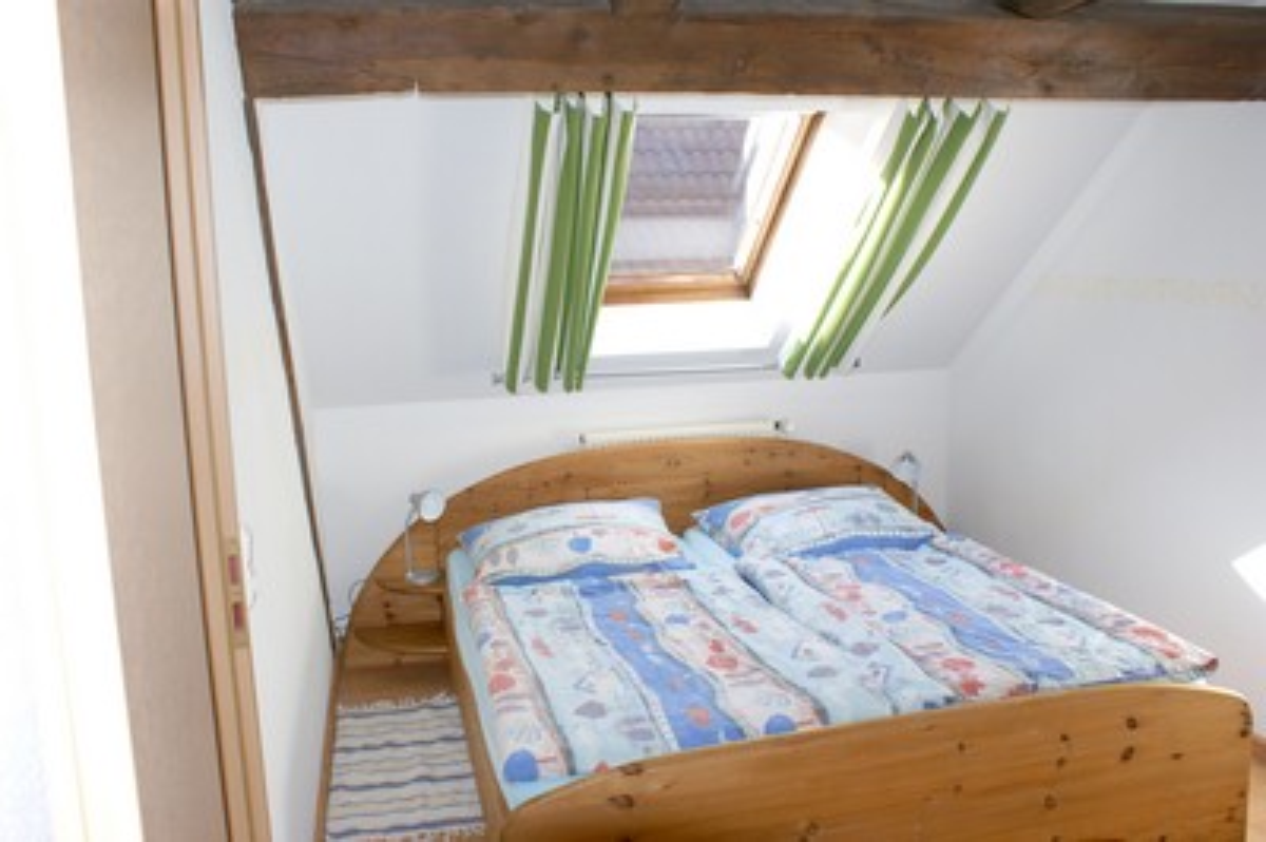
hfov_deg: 62.0
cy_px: 421
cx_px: 633
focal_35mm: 30
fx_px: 1054
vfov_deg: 43.5
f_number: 5.6
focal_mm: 20
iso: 125
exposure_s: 1/80
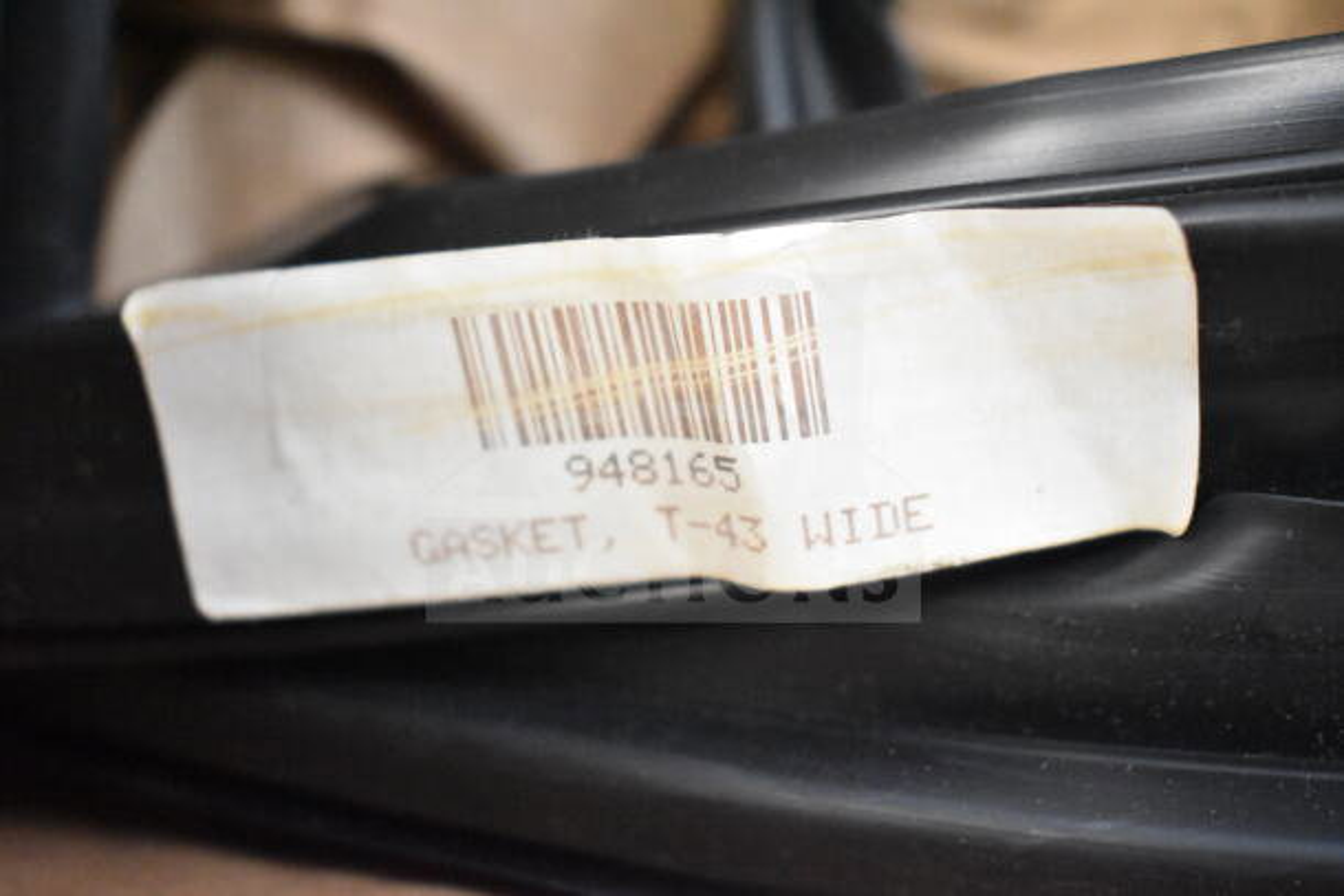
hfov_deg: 37.8
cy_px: 448
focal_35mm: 52
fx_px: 1960
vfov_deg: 25.8
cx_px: 672
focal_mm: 35
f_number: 4.5
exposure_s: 1/60
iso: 9000
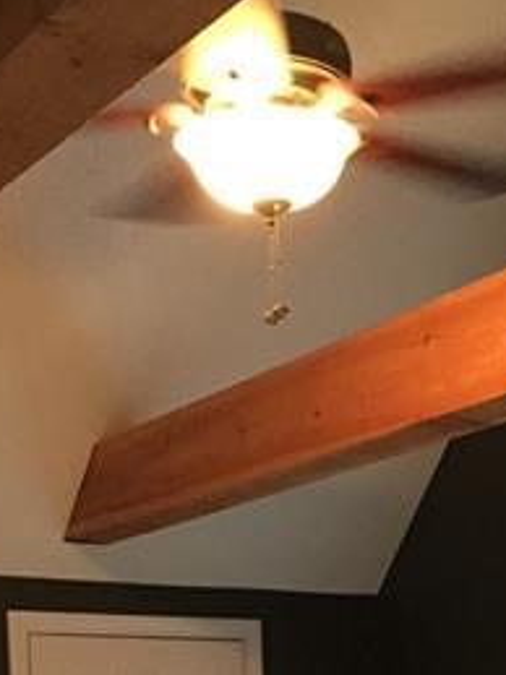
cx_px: 420
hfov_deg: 17.0
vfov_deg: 20.8
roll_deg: +0.3
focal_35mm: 86
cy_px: 870
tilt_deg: -3.1
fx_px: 1678
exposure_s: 1/15
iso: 250
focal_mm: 4.15
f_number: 2.2
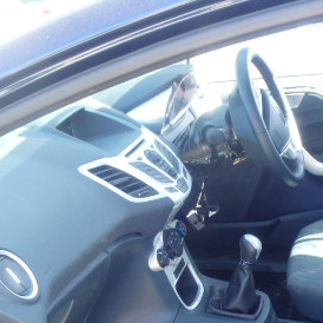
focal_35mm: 62
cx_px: 265
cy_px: 269
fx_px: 655
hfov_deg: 27.1
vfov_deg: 27.1
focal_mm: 5.4
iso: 200
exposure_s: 1/40
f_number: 4.1
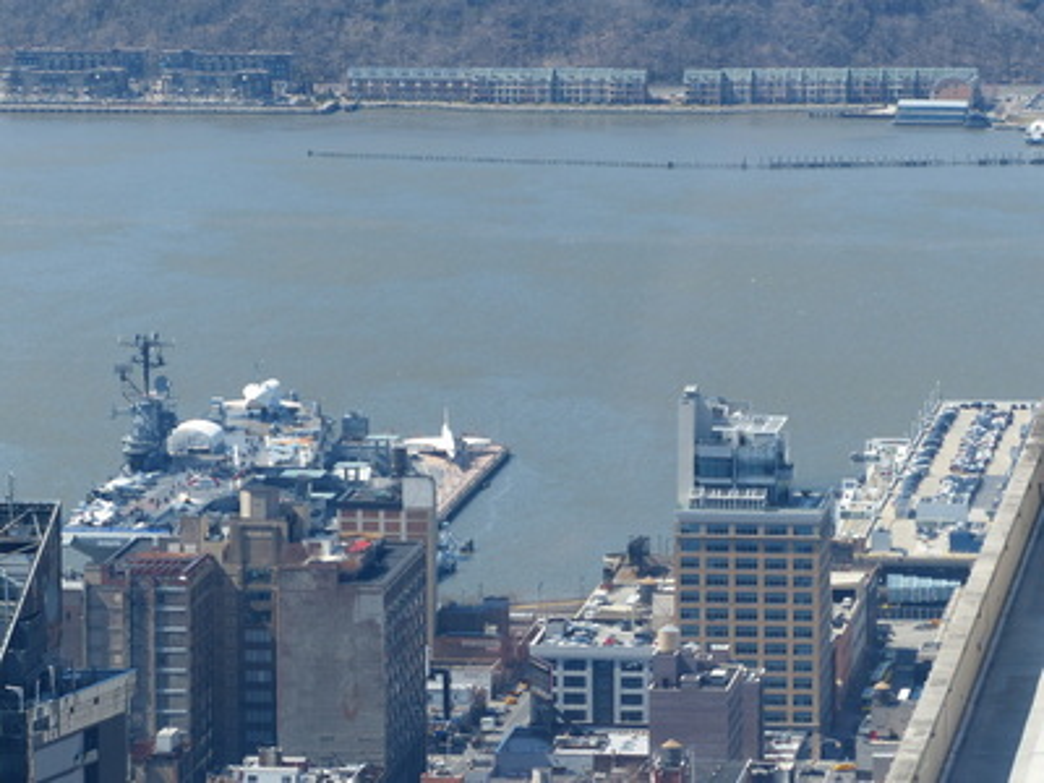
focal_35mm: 240
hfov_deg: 8.2
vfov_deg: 6.2
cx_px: 522
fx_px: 7238
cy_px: 392
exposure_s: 1/640
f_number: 4
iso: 100
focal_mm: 43.3
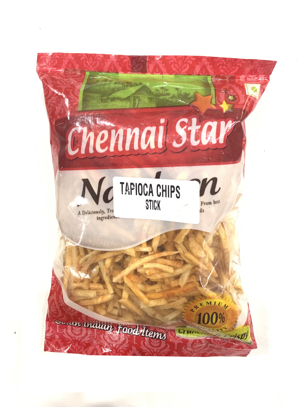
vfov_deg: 67.3
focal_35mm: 26
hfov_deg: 53.1
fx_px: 306
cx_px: 153
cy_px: 204
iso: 320
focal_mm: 4.25
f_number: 1.8
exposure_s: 1/50
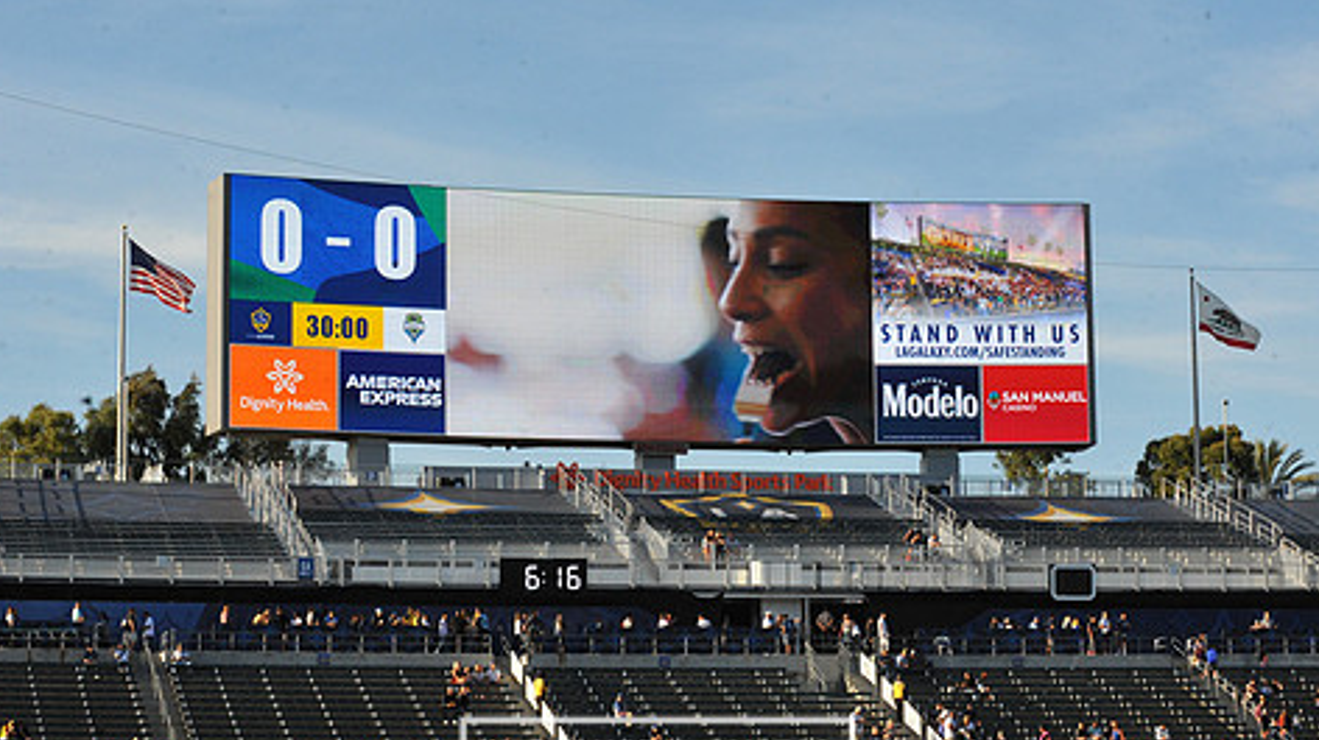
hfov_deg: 20.8
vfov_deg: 11.7
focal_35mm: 103
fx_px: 3601
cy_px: 335
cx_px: 657
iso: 1600
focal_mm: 80
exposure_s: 1/1000
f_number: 16
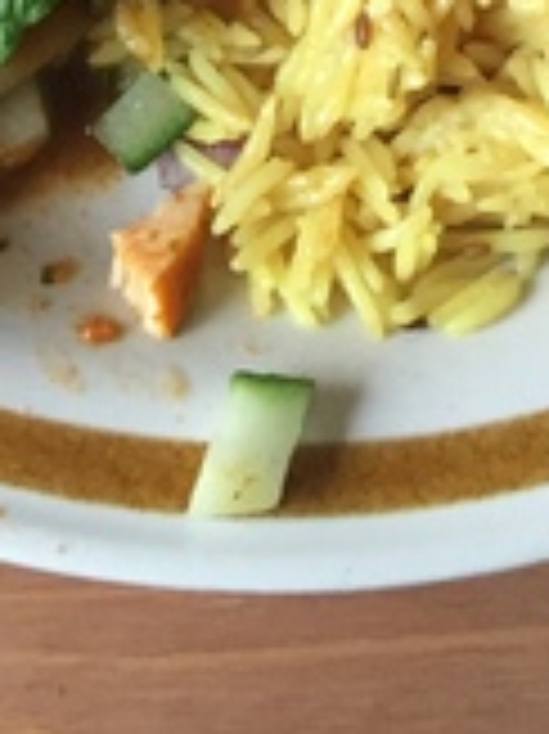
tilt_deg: -67.0
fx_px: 2266
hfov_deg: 13.8
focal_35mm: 107
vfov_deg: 16.0
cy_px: -536
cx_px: 252
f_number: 2.2
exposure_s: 1/33
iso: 160
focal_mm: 4.15
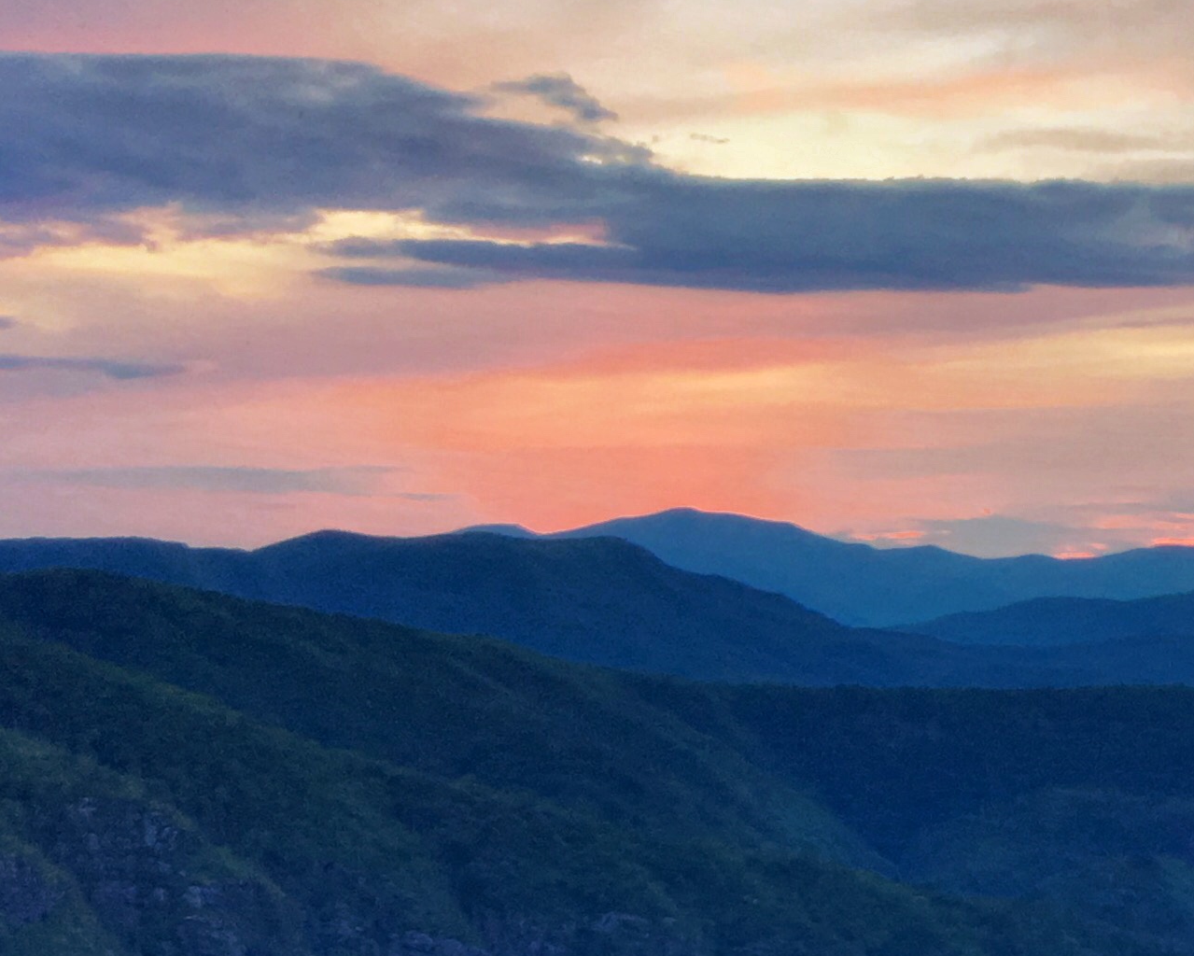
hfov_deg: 20.9
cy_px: 1151
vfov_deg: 16.5
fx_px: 3146
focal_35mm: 89
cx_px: 1145
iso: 25
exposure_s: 1/121
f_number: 2.2
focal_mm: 4.15
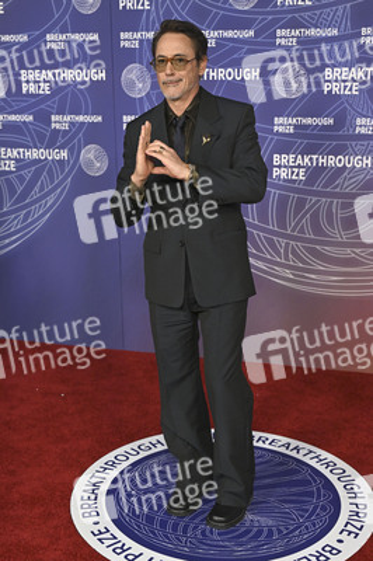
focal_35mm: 45
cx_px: 186
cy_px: 280
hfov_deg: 29.8
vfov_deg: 43.6
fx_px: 701
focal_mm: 45
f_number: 4
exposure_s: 1/320
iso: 2000
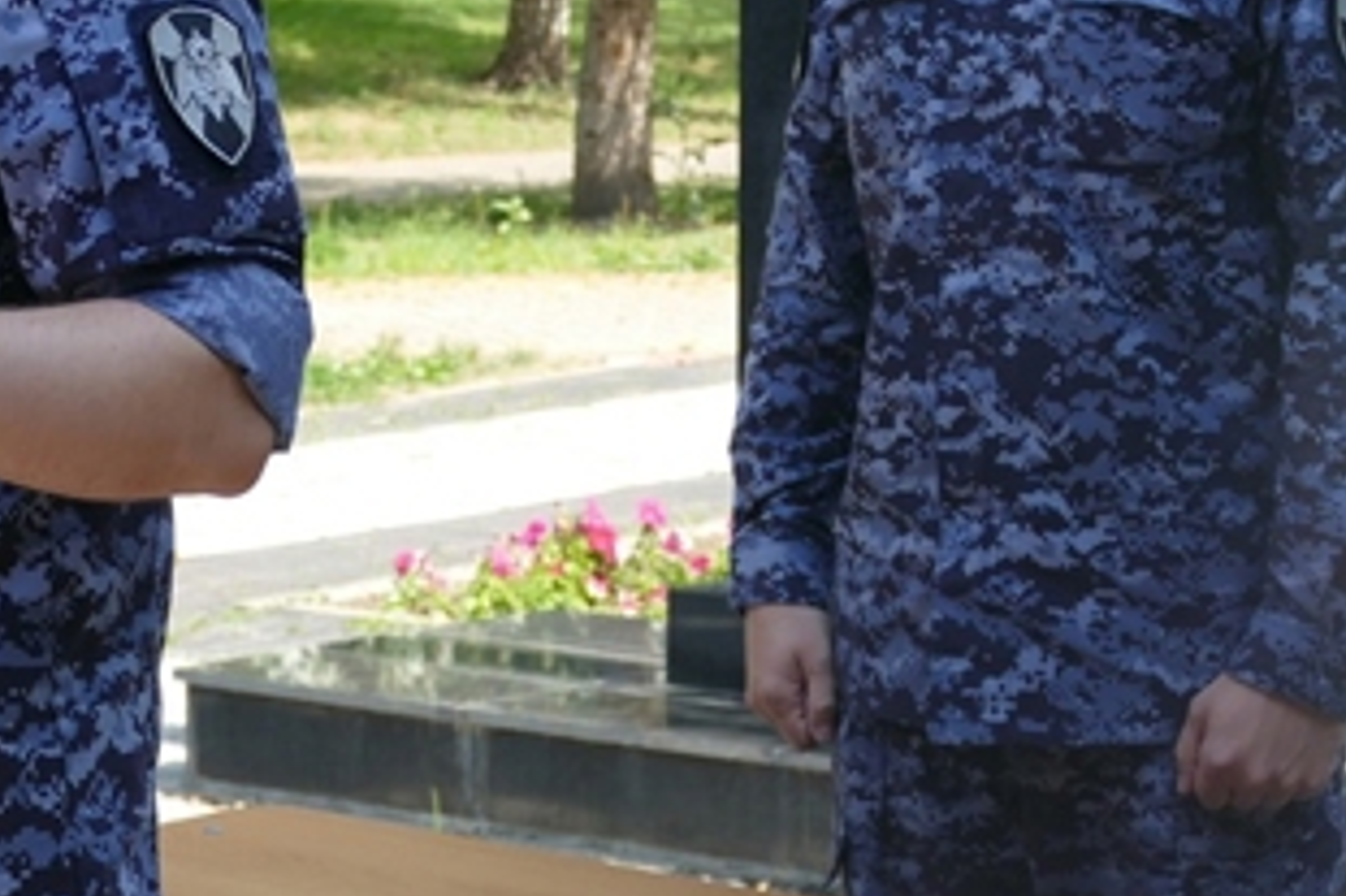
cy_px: -91
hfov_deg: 14.6
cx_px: 229
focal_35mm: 140
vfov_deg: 9.7
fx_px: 5231
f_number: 3.5
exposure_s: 1/320
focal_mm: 21.01
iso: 125
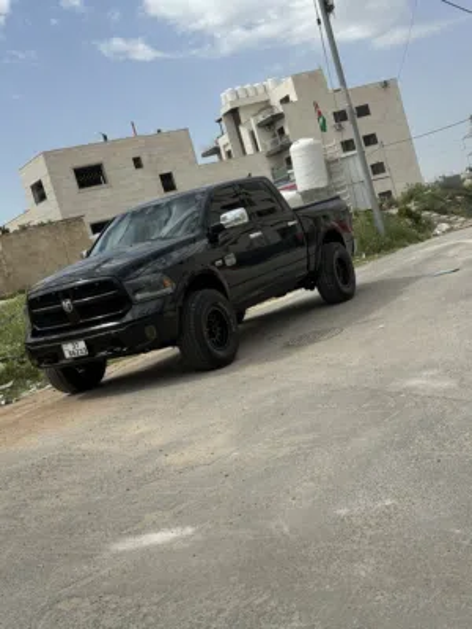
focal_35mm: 48
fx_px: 873
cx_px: 236
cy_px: 314
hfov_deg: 30.3
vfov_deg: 39.7
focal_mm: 6.86
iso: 64
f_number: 1.78
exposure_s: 1/5263
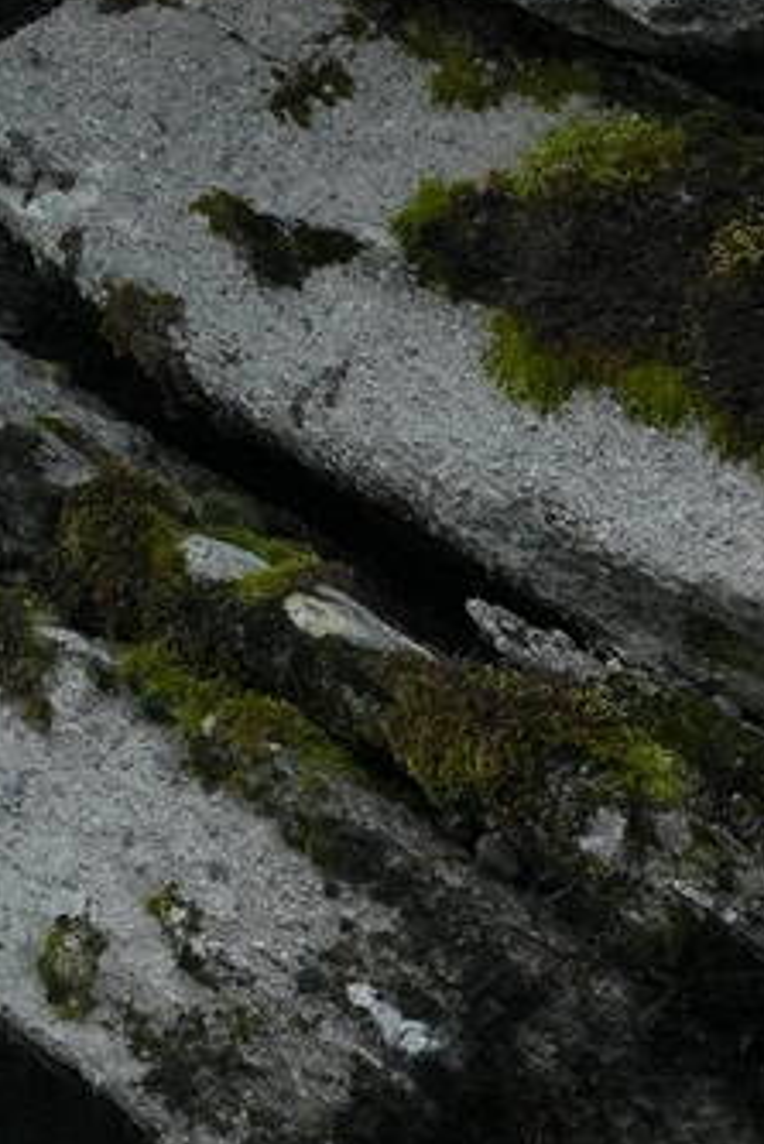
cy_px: -1339
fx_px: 8167
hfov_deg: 5.2
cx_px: -1163
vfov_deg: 7.6
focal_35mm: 257
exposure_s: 1/250
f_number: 8
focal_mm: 33.5
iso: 800
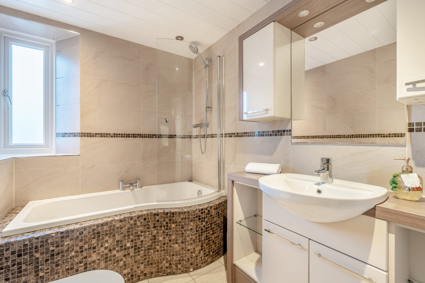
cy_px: 142
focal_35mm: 15
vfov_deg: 77.3
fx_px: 177
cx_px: 212
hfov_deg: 100.4
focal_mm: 15
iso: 100
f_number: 8
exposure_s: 1/4
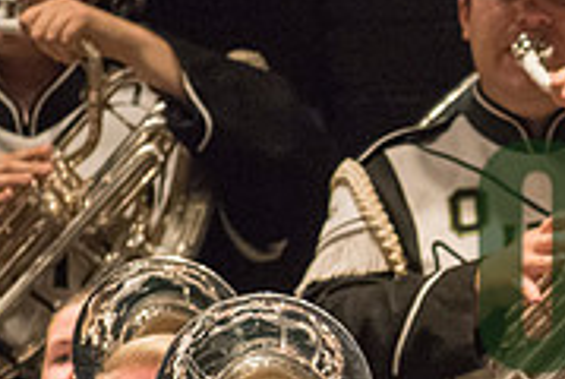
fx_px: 30482
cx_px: 717
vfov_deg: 0.7
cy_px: 289
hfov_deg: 1.1
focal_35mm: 1939
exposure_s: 1/320
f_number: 5.6
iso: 4000
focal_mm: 600
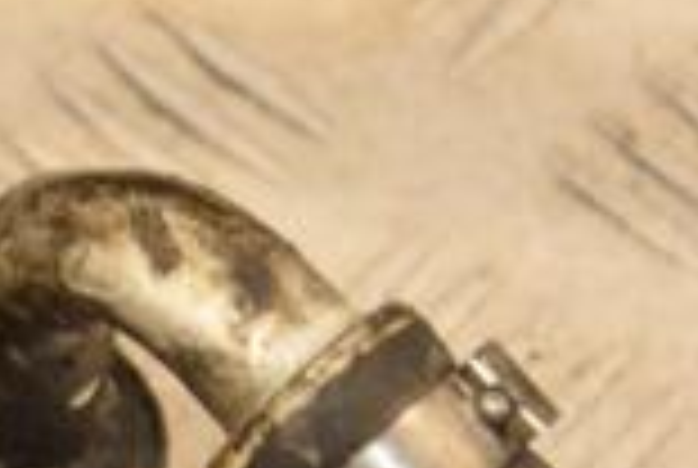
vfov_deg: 3.6
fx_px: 7421
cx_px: -324
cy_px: 432
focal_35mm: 382
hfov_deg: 5.3
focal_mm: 66
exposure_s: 1/200
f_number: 5.6
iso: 800
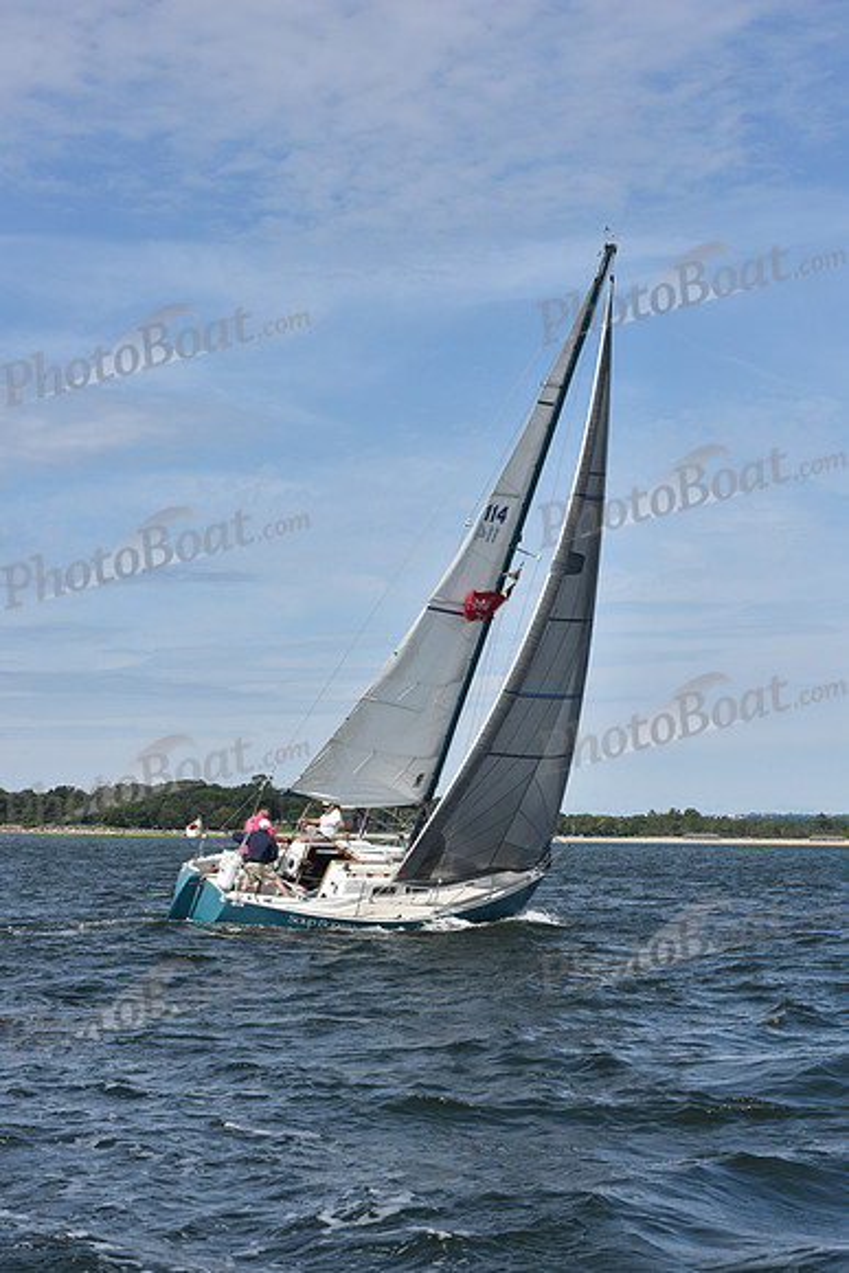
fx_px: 2475
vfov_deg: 28.8
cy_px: 636
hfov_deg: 19.5
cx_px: 424
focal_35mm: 70
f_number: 10
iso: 320
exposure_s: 1/1000
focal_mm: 70
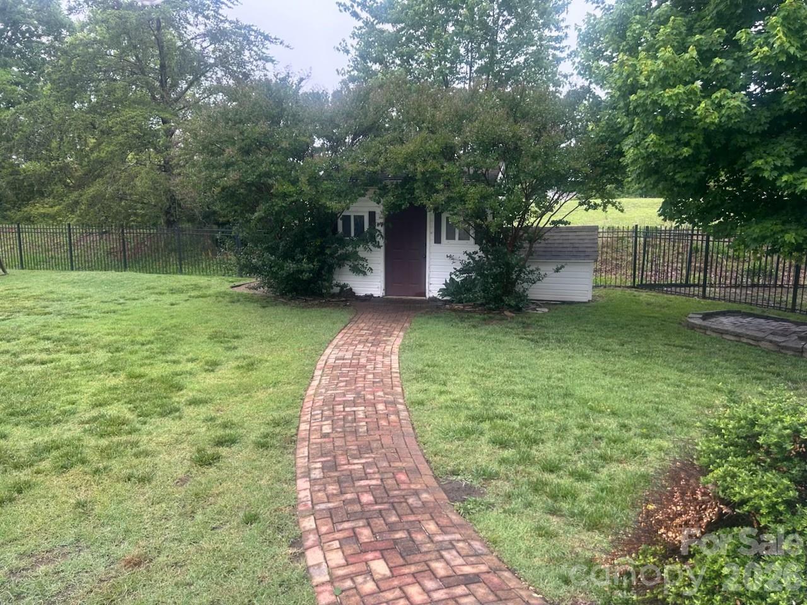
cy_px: 302
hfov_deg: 67.3
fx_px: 606
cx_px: 404
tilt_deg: -9.1
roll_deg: +0.4
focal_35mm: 26
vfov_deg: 53.1
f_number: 1.5
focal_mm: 5.7
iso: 40
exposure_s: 1/186
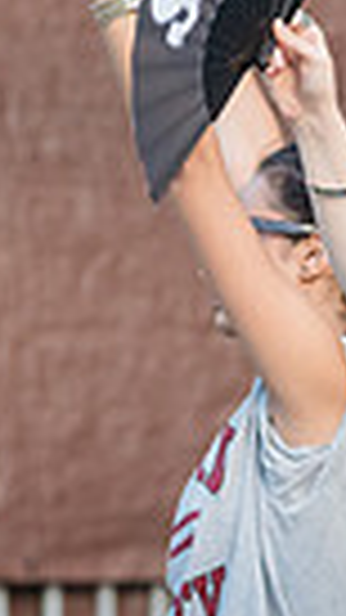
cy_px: 456
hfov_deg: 1.8
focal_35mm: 687
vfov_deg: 3.1
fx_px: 11212
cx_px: 485
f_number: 4
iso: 2000
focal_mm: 155
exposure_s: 1/400
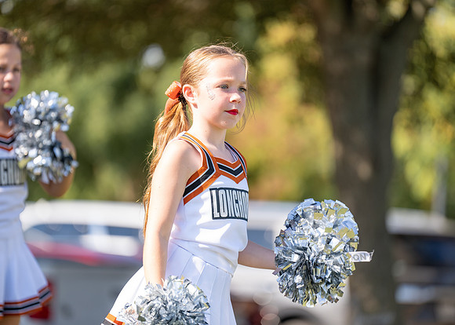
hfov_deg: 9.5
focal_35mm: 212
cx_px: 228
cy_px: 162
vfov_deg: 6.8
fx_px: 2743
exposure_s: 1/1000
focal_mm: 200
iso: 160
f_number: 2.8
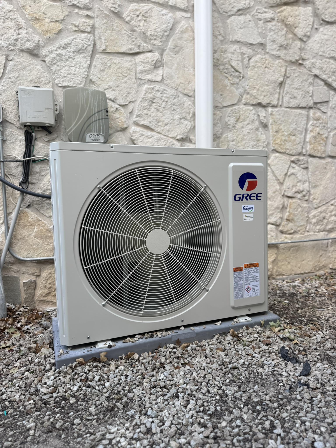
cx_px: 168
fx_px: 311
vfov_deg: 71.6
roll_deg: +1.2
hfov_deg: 56.8
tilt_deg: -5.3
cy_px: 224
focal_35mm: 24
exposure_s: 1/121
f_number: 1.78
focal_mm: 6.76
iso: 50
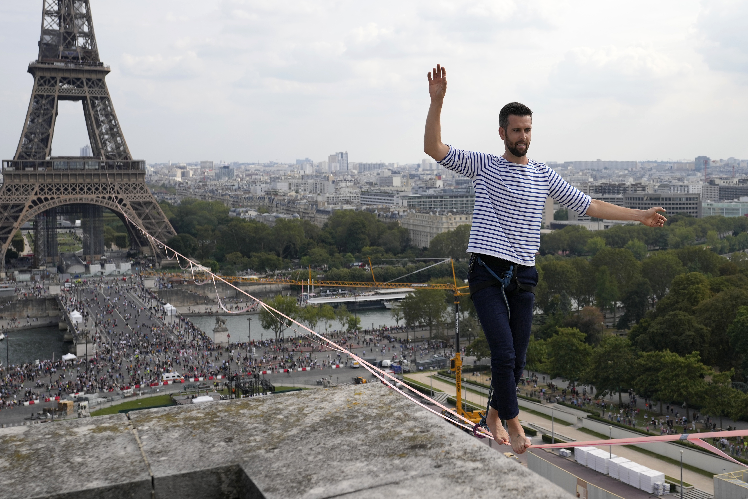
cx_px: 374
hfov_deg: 54.4
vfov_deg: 37.9
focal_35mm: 35
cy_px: 250
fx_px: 727
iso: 320
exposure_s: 1/2500
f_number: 4.5
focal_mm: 35
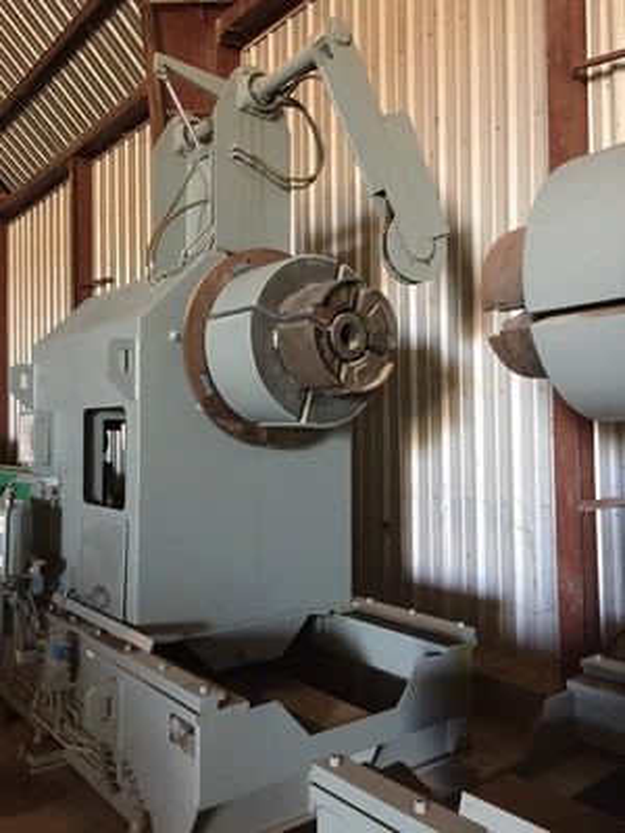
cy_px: 416
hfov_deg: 48.2
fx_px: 698
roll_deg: +0.5
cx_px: 312
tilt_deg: +2.0
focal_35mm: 29
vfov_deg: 61.7
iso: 250
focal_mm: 4.15
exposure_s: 1/15
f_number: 2.2
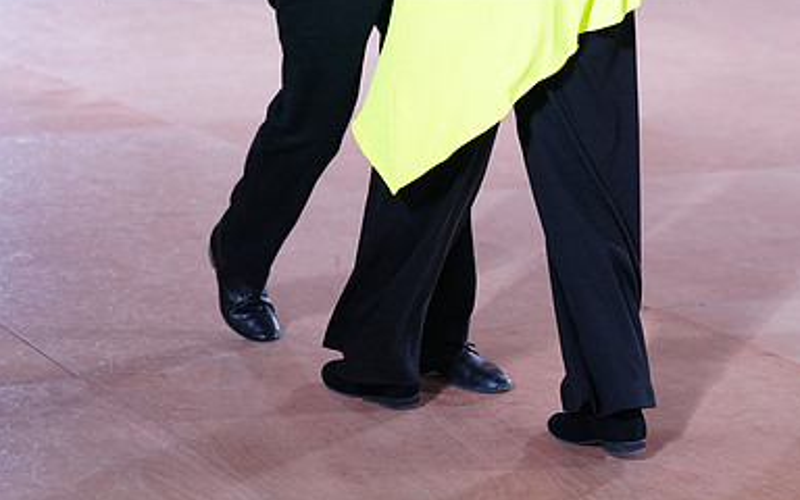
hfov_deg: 17.8
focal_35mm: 117
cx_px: 399
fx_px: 2551
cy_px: -73
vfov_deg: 11.0
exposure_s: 1/500
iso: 2000
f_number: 2.8
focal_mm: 76
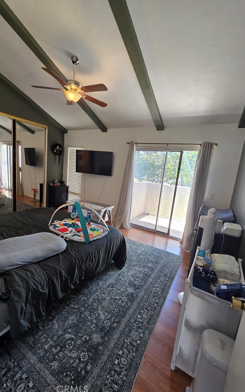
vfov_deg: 105.3
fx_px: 150
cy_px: 196
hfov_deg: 78.4
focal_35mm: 14
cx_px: 110
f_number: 2.2
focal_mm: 2.2
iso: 80
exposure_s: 1/60
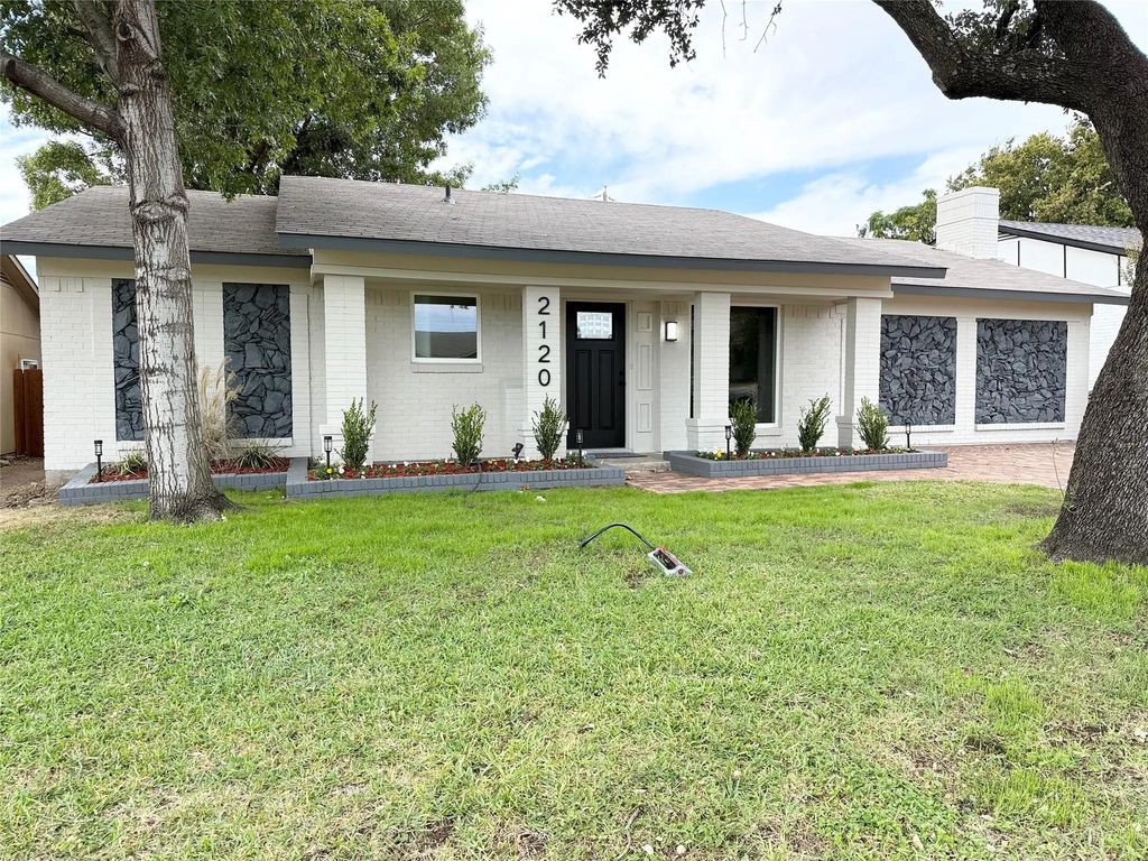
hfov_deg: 71.6
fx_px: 796
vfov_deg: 56.8
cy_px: 430
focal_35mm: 24
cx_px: 574
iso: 100
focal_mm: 6.76
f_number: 1.78
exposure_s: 1/1337
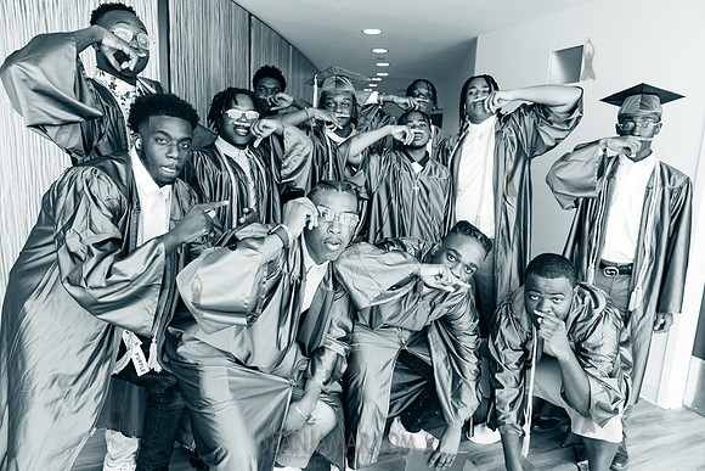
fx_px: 470
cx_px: 352
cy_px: 236
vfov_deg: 53.2
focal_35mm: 24
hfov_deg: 73.7
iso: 3200
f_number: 4.5
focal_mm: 24
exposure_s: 1/320
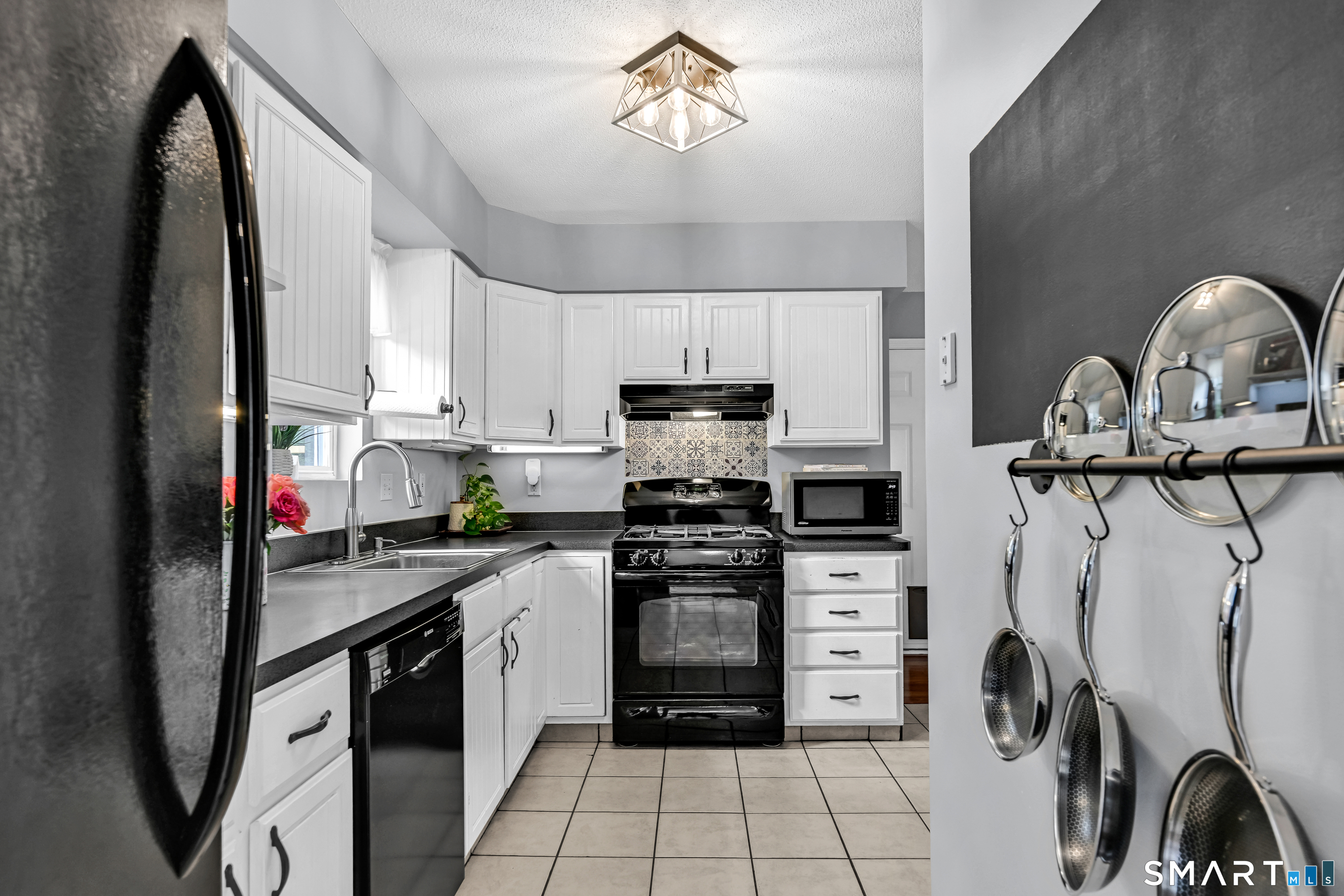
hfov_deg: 86.9
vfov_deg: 64.6
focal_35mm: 19
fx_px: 709
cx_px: 672
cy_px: 448
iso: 200
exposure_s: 1/320
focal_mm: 19
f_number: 8
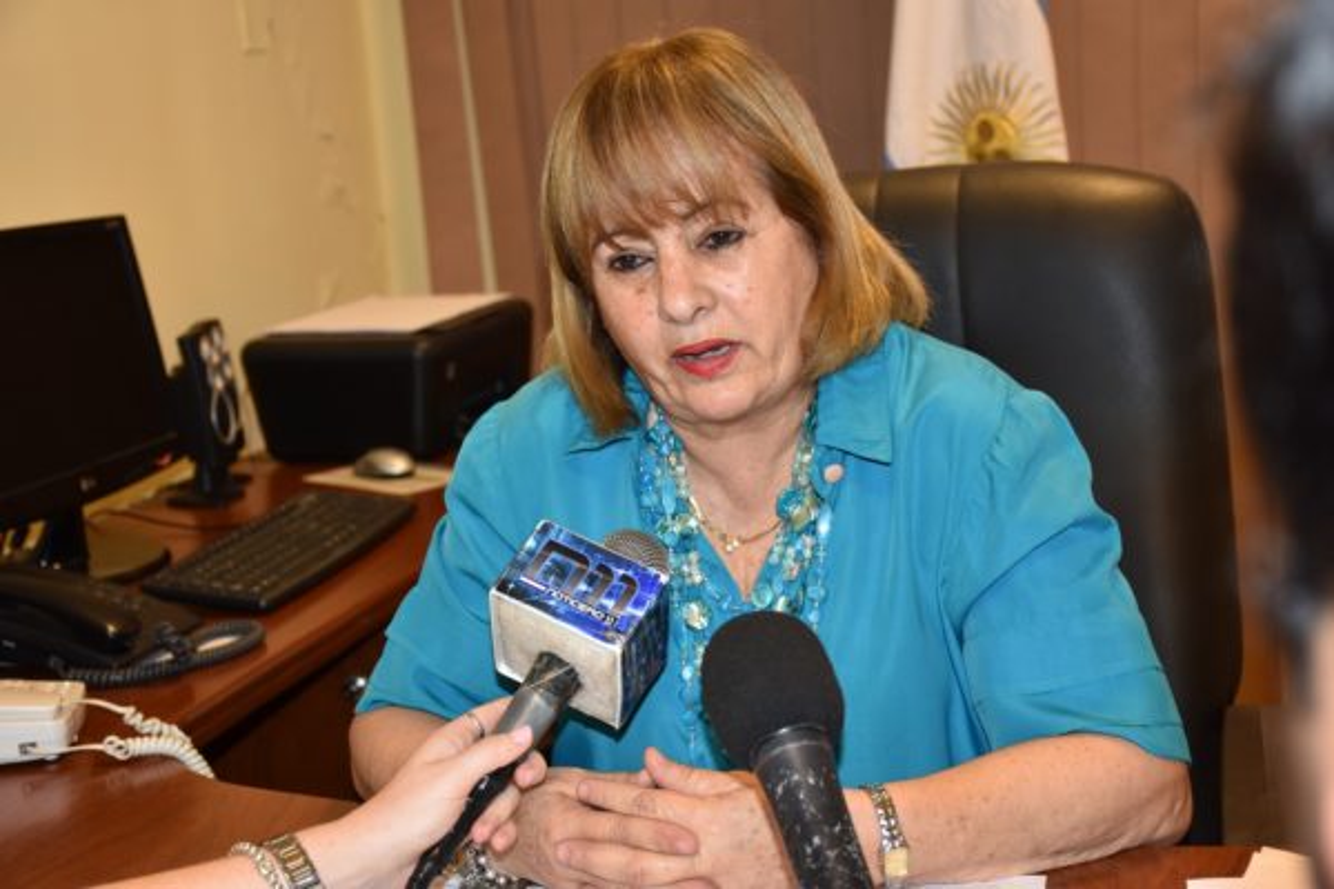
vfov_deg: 22.6
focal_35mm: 60
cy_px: 444
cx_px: 667
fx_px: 2223
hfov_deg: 33.4
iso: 500
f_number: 4.5
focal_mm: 40
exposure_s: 1/60
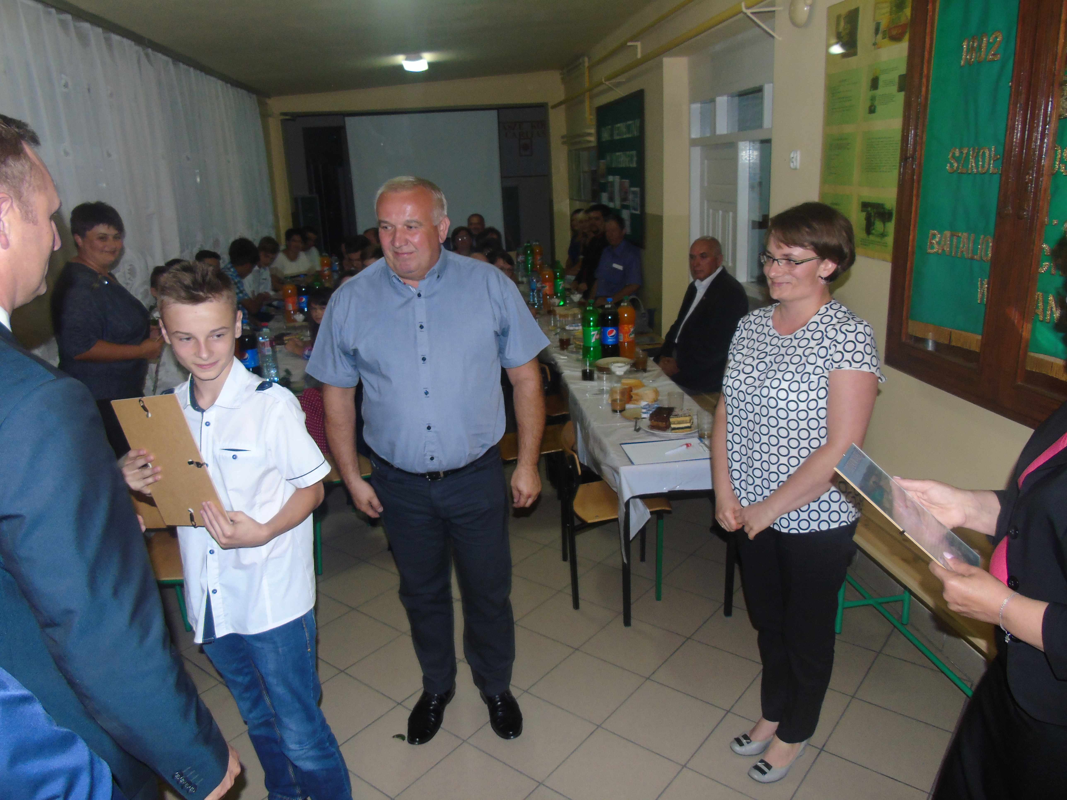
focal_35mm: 25
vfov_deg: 54.9
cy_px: 400
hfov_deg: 69.4
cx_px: 534
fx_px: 771
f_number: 3.4
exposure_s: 1/30
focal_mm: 4.4
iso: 200
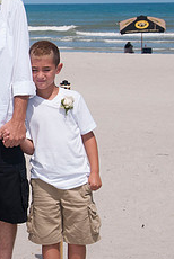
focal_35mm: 132
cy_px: 119
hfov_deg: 10.1
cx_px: -76
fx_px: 954
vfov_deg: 15.5
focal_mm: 35
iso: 100
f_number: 11
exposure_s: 1/250
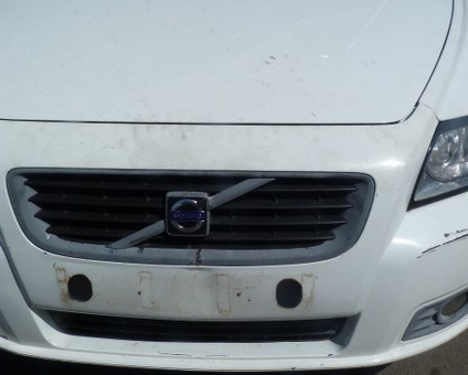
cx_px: 252
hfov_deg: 40.3
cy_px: 120
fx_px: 638
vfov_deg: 32.5
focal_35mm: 46
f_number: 5.6
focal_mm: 4.5
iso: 80
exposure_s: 1/1000
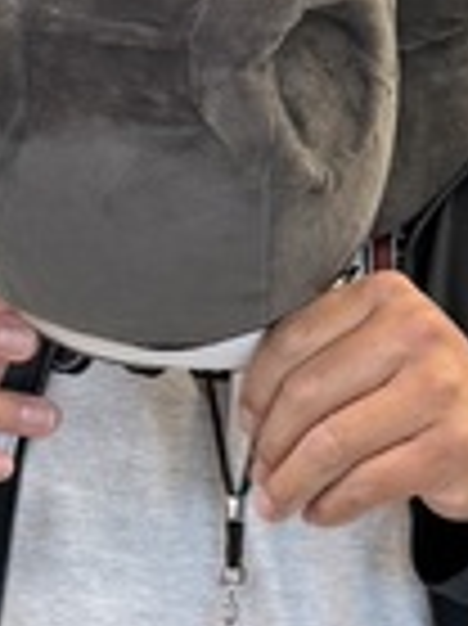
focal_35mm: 138
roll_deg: +0.7
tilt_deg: +0.2
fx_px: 2491
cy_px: 122
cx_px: 176
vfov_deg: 14.2
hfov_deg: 10.7
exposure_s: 1/83
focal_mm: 6.76
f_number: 1.78
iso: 200
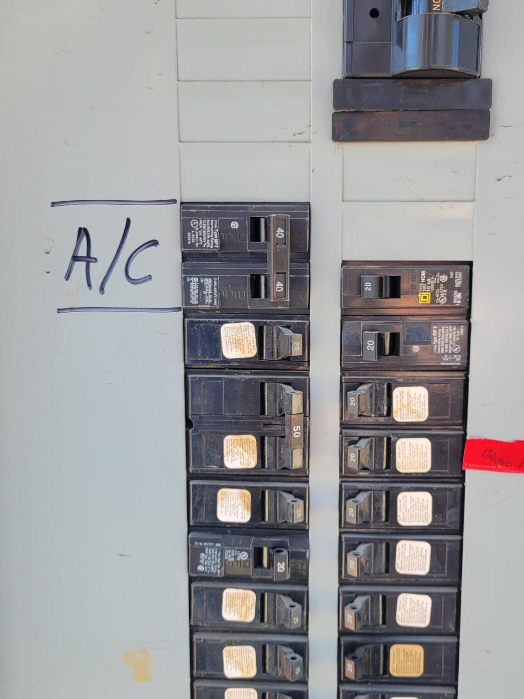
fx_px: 686
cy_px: 371
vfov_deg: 53.9
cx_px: 323
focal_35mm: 34
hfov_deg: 41.5
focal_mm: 5.4
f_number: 1.8
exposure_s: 1/206
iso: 40
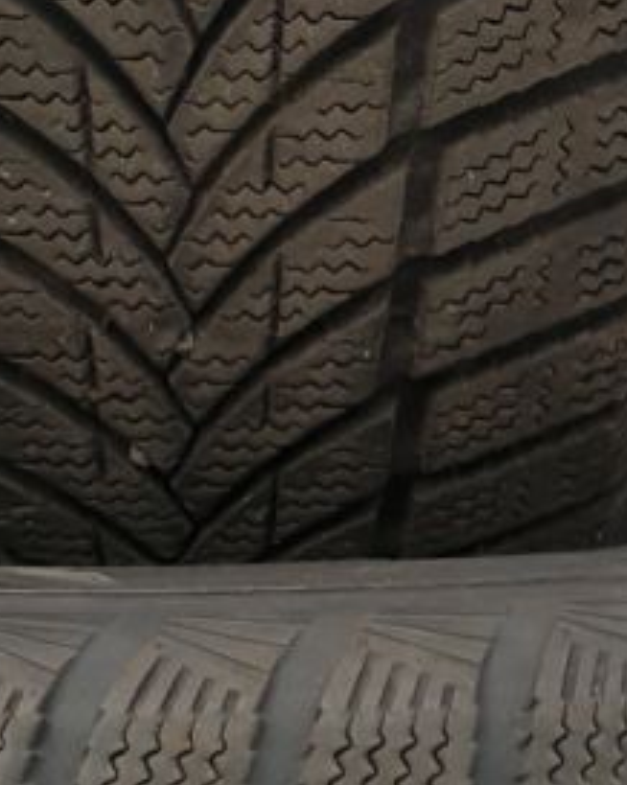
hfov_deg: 12.7
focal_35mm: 121
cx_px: 206
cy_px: -95
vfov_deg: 15.5
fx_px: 2810
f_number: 2.4
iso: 64
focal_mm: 4.3
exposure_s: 1/50
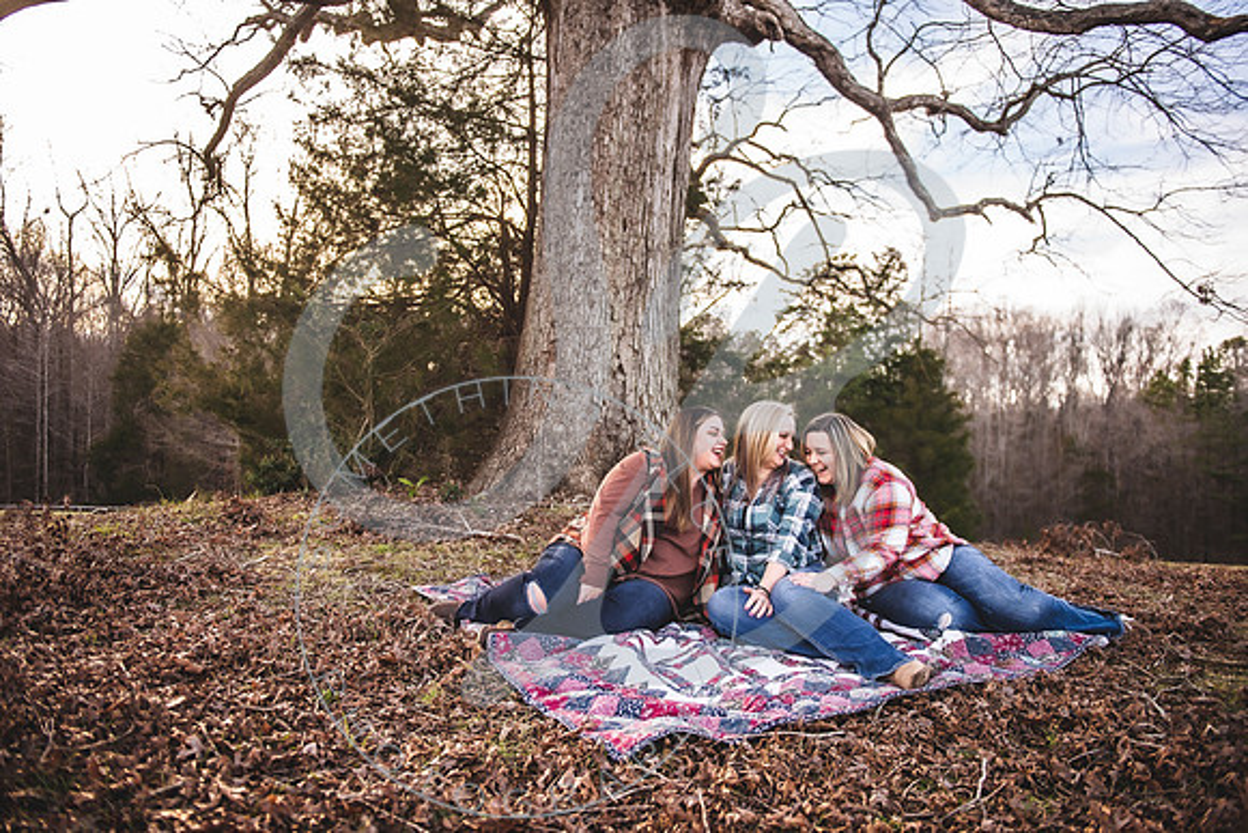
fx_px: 936
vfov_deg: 48.0
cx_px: 624
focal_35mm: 27
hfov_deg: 67.4
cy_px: 416
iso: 100
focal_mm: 27
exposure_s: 1/320
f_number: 2.8
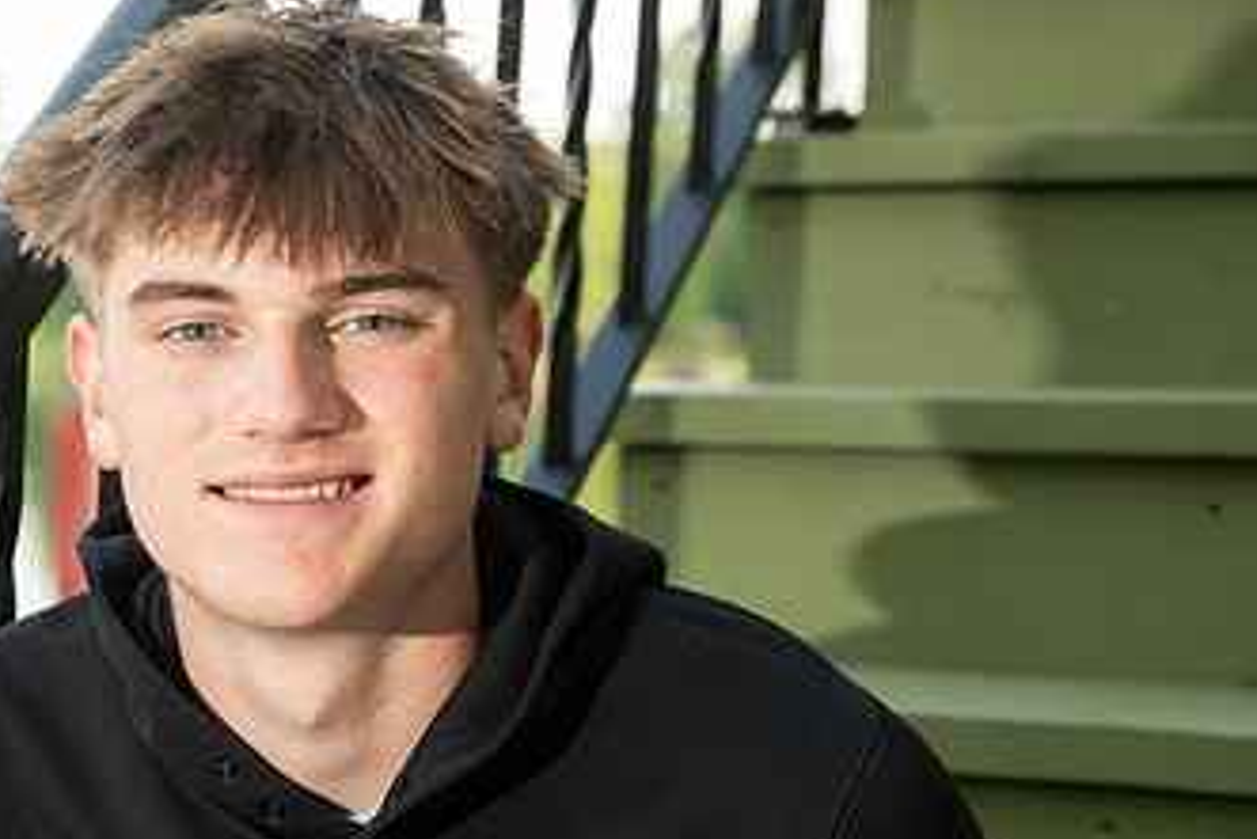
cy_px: 632
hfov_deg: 17.7
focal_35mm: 114
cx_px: 171
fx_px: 3982
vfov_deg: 12.0
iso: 320
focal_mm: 65
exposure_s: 1/160
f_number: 5.6
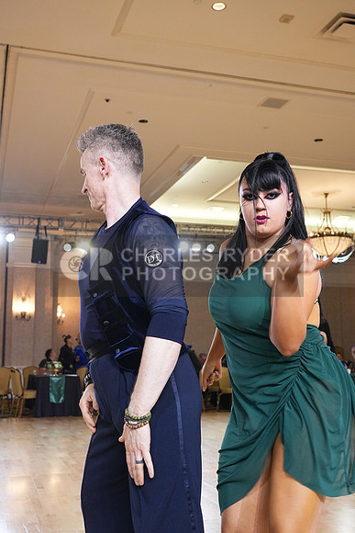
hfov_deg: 34.2
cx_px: 178
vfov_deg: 49.5
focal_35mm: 39
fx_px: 576
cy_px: 266
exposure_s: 1/200
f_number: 6.3
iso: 5000
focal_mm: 39
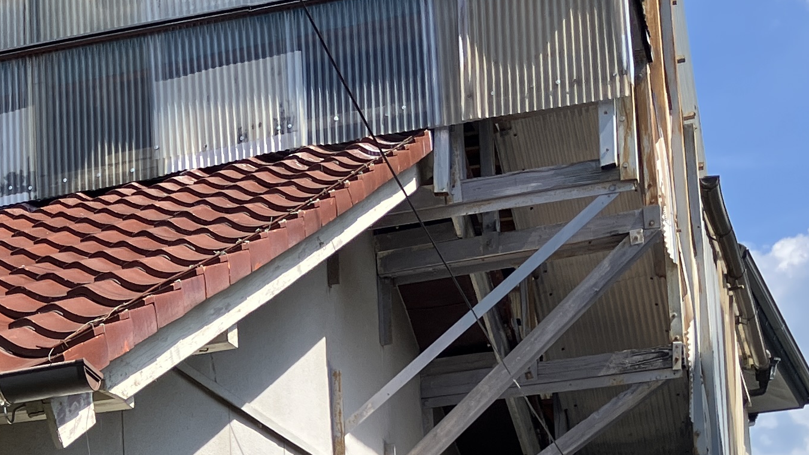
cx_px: -21
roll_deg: +1.6
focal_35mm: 91
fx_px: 1952
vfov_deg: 12.8
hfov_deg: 22.4
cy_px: 596
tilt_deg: +7.7
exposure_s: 1/1279
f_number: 1.8
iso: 32
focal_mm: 3.99
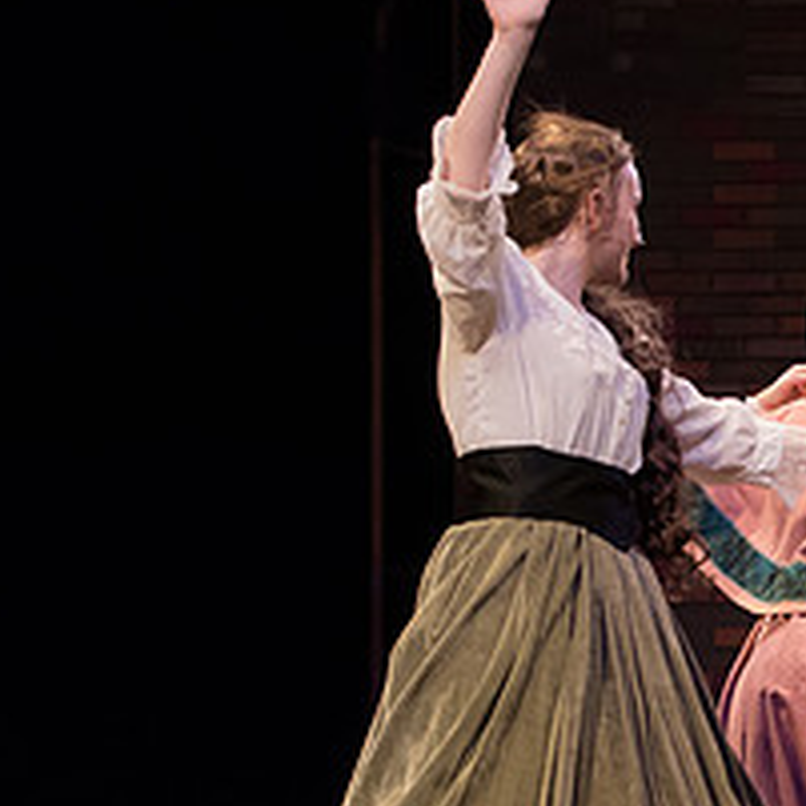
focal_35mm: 172
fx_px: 4531
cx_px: 1139
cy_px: 591
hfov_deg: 9.9
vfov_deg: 10.1
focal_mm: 70
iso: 3200
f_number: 3.5
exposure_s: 1/400
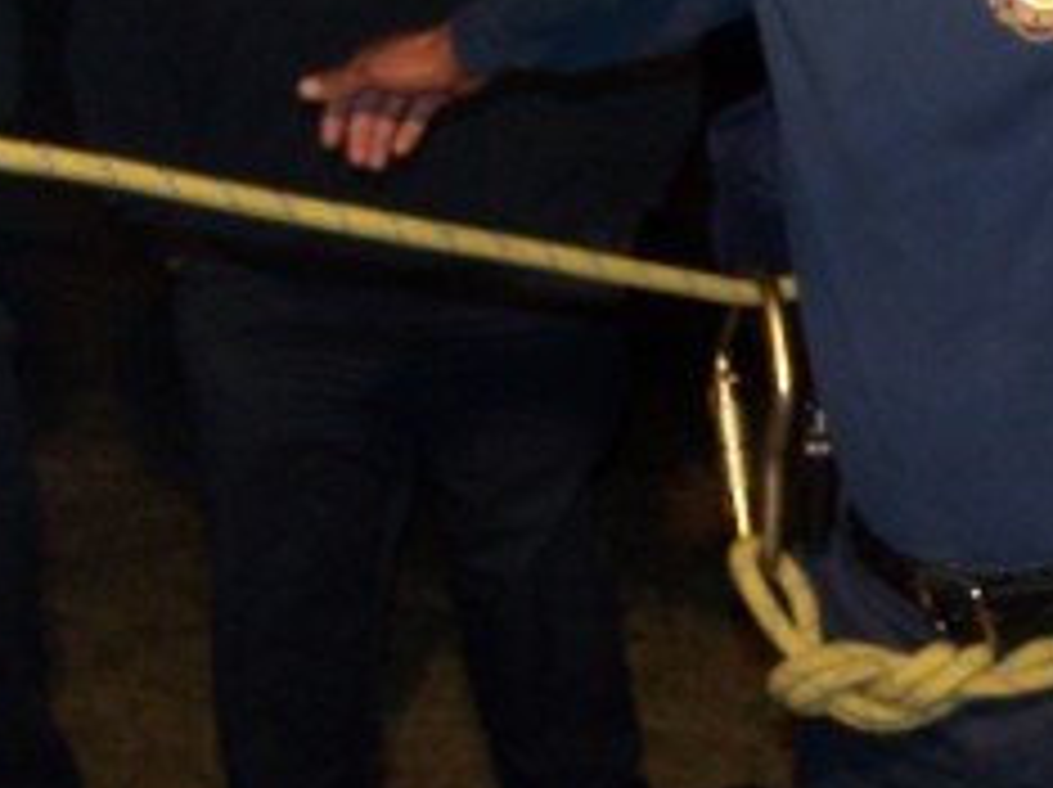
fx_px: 3160
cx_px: 1008
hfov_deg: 18.5
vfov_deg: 14.1
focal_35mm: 104
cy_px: 126
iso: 140
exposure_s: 1/60
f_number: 2.8
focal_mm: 6.3
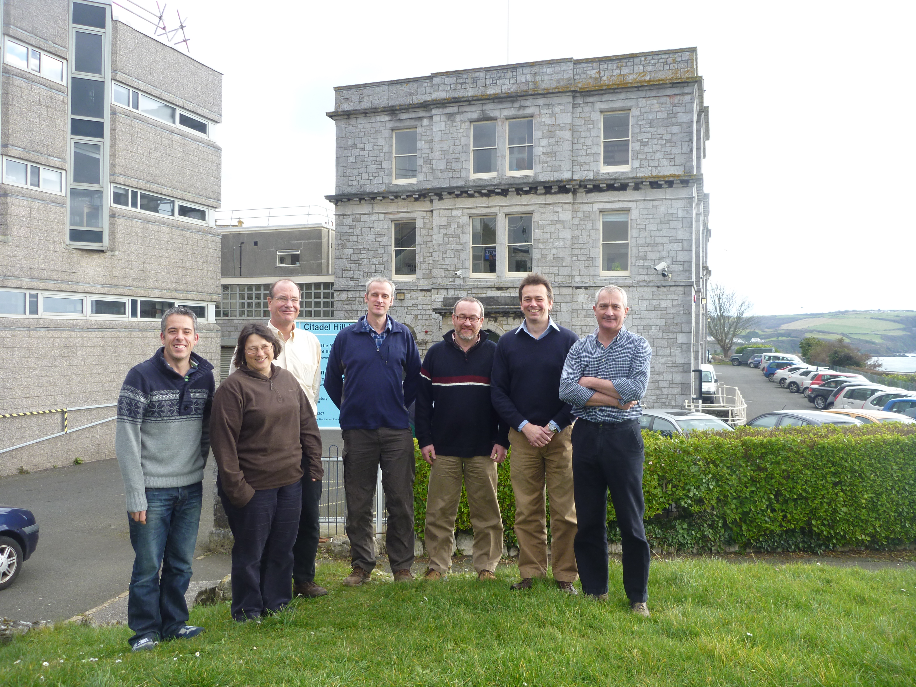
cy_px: 344
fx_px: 741
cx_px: 458
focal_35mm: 28
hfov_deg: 63.4
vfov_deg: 49.7
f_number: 3.3
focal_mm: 4.9
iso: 80
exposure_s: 1/100
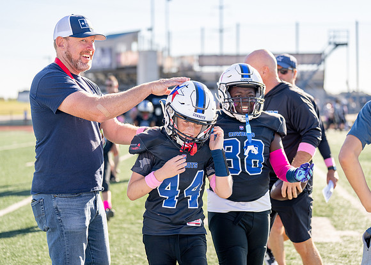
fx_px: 863
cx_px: 188
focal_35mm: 82
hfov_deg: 24.3
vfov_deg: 17.4
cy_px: 134
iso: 160
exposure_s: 1/1600
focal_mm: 76
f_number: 2.8
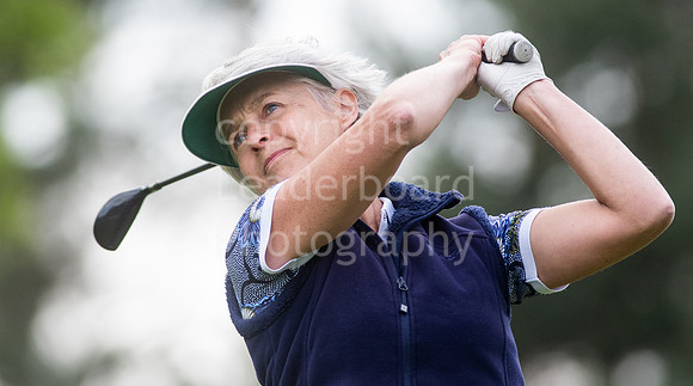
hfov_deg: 3.4
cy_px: 159
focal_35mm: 629
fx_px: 11532
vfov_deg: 1.9
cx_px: 308
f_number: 5
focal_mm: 300
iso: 800
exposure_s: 1/1600
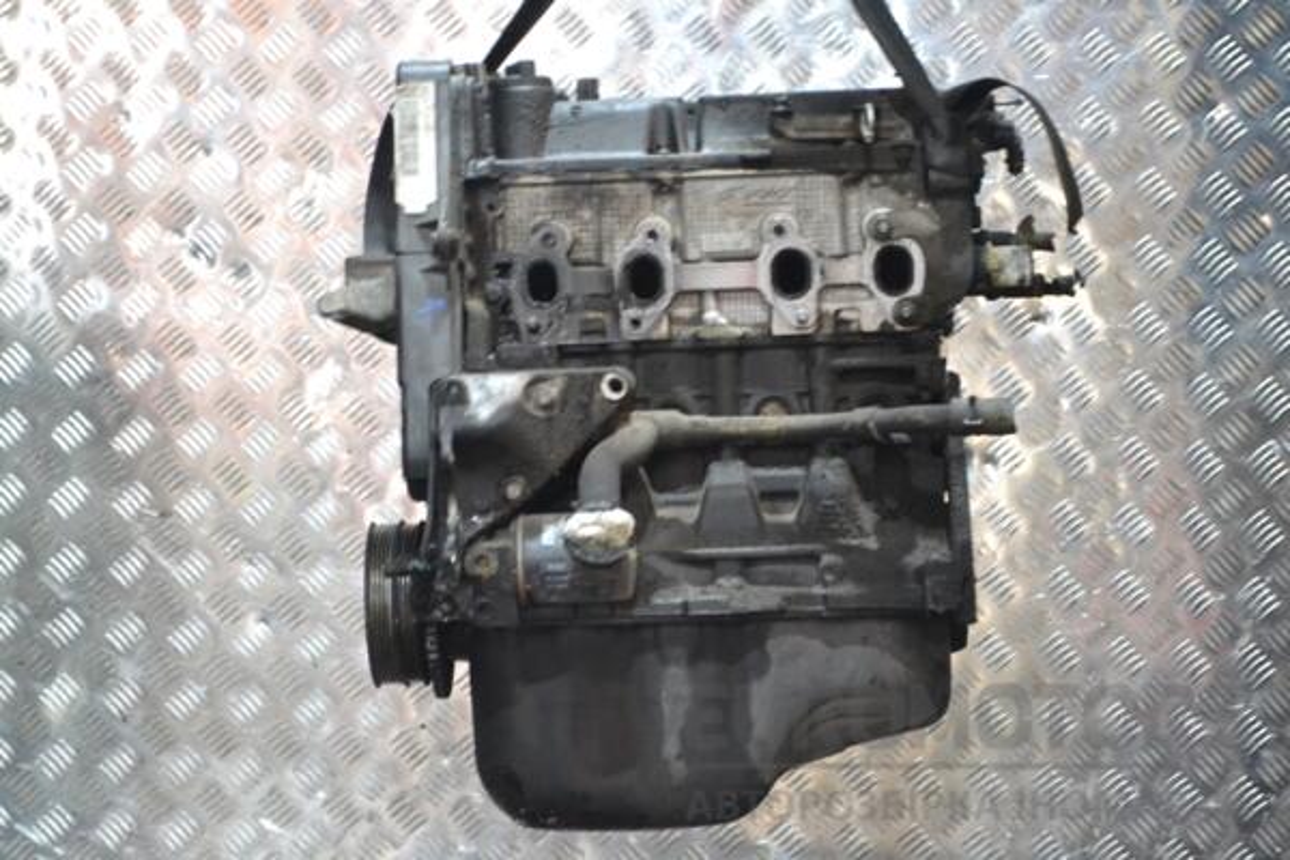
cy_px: 430
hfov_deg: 24.6
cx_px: 645
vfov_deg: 16.6
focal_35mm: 82
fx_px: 2956
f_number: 5.6
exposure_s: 1/20
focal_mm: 55
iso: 3200
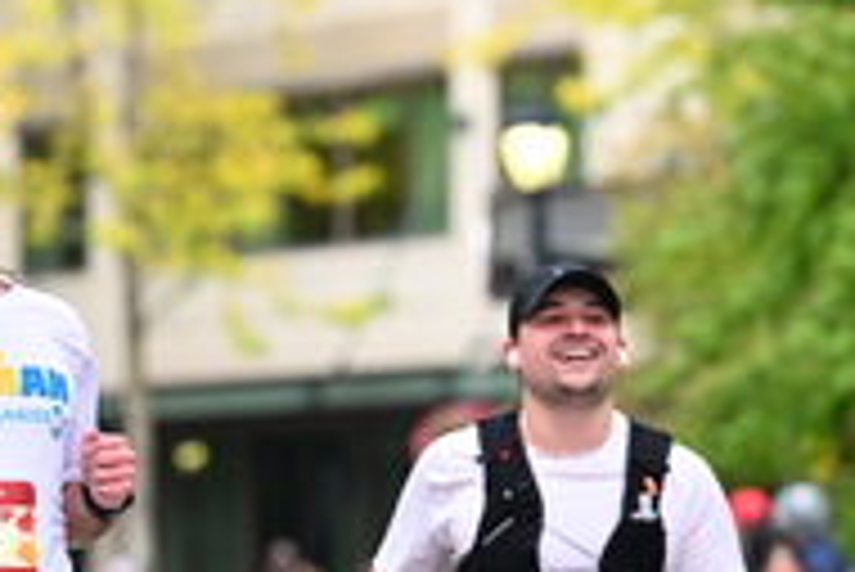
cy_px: 315
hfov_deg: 6.2
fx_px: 7915
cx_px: 349
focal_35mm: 333
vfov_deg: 4.1
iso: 1000
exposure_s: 1/2000
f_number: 2.8
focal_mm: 115
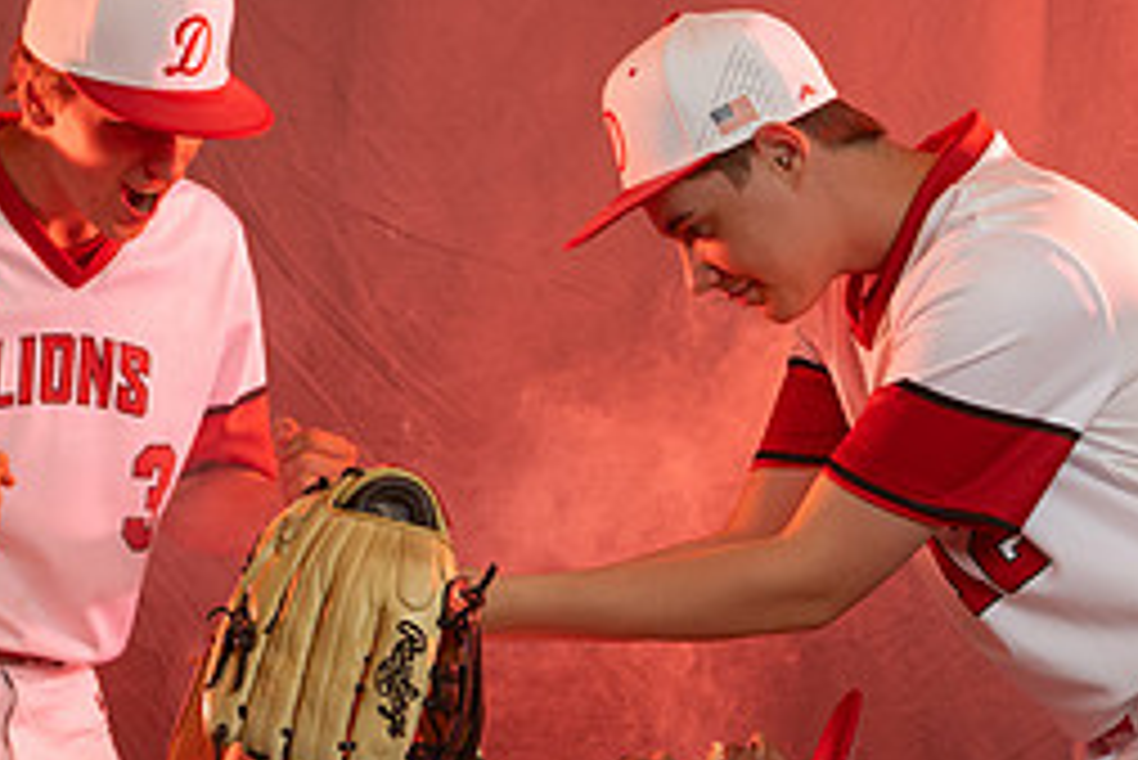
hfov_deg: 11.3
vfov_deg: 7.5
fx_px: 5756
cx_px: 644
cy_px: 718
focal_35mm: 182
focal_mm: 62
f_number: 6.3
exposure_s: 1/200
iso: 320
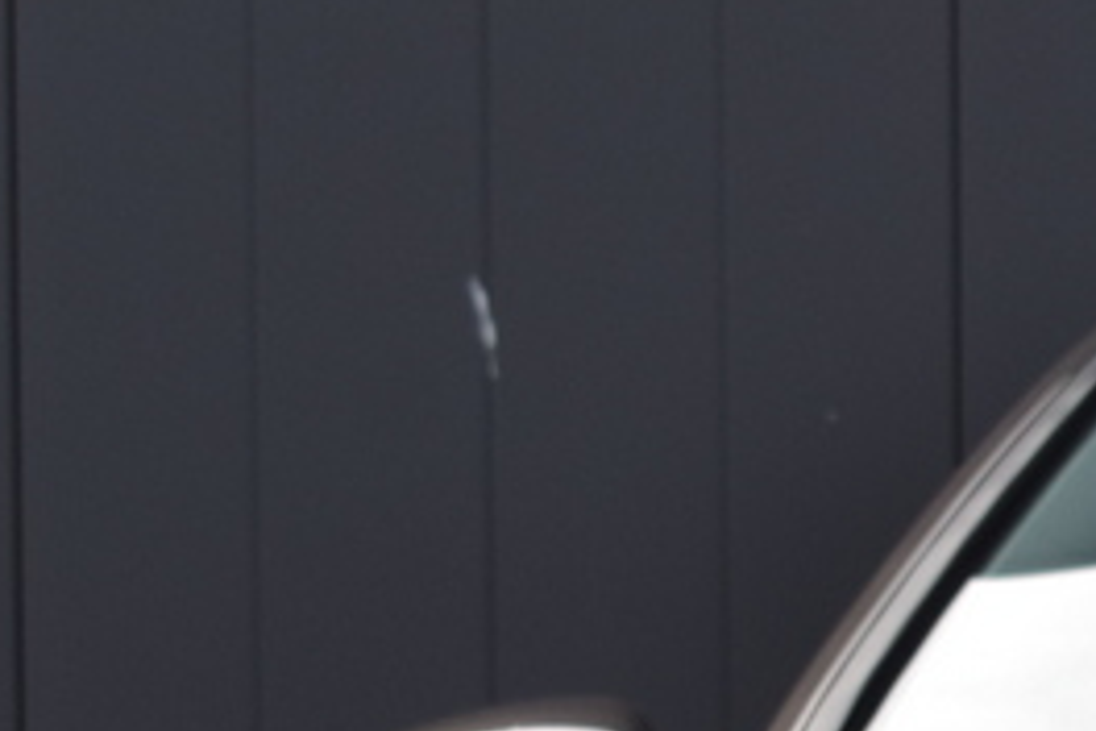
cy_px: 1578
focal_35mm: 259
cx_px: 2080
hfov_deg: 7.7
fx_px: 7884
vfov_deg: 5.2
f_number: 8
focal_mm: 38
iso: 220
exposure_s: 1/250
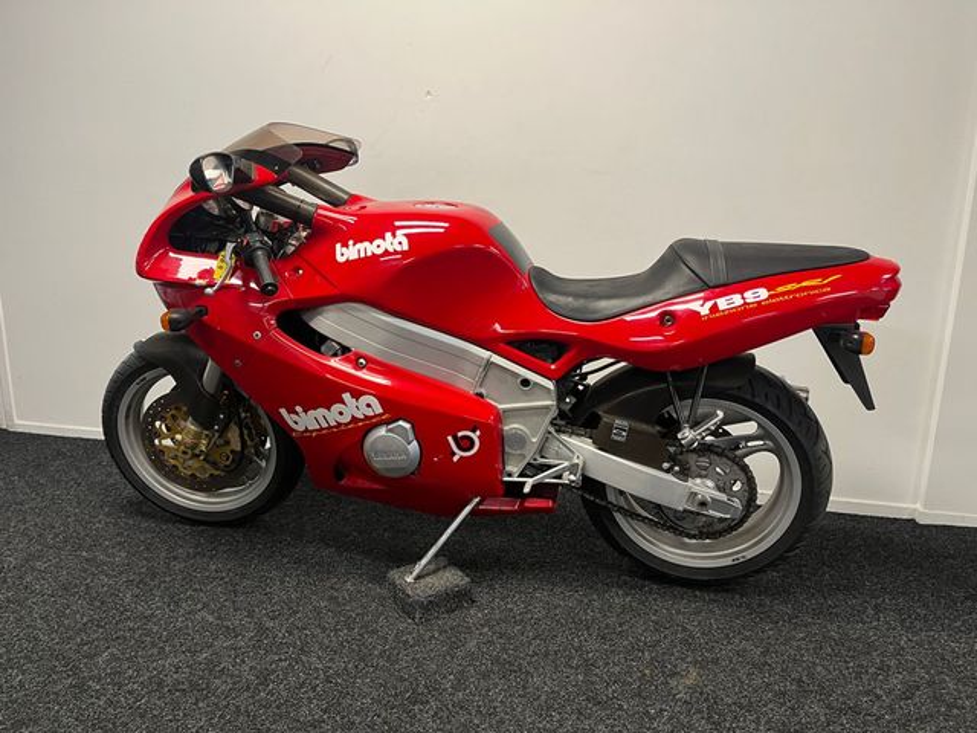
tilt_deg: -12.3
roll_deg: -0.9
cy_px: 366
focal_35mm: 26
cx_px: 488
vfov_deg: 53.1
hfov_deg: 67.3
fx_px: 734
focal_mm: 5.1
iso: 100
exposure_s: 1/50
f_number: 1.6
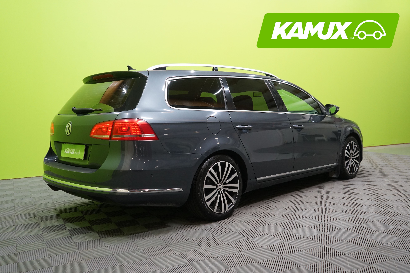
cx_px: 205
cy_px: 136
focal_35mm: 32
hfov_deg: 58.7
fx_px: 364
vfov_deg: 41.1
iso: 2000
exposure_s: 1/160
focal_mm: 32
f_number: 4.5
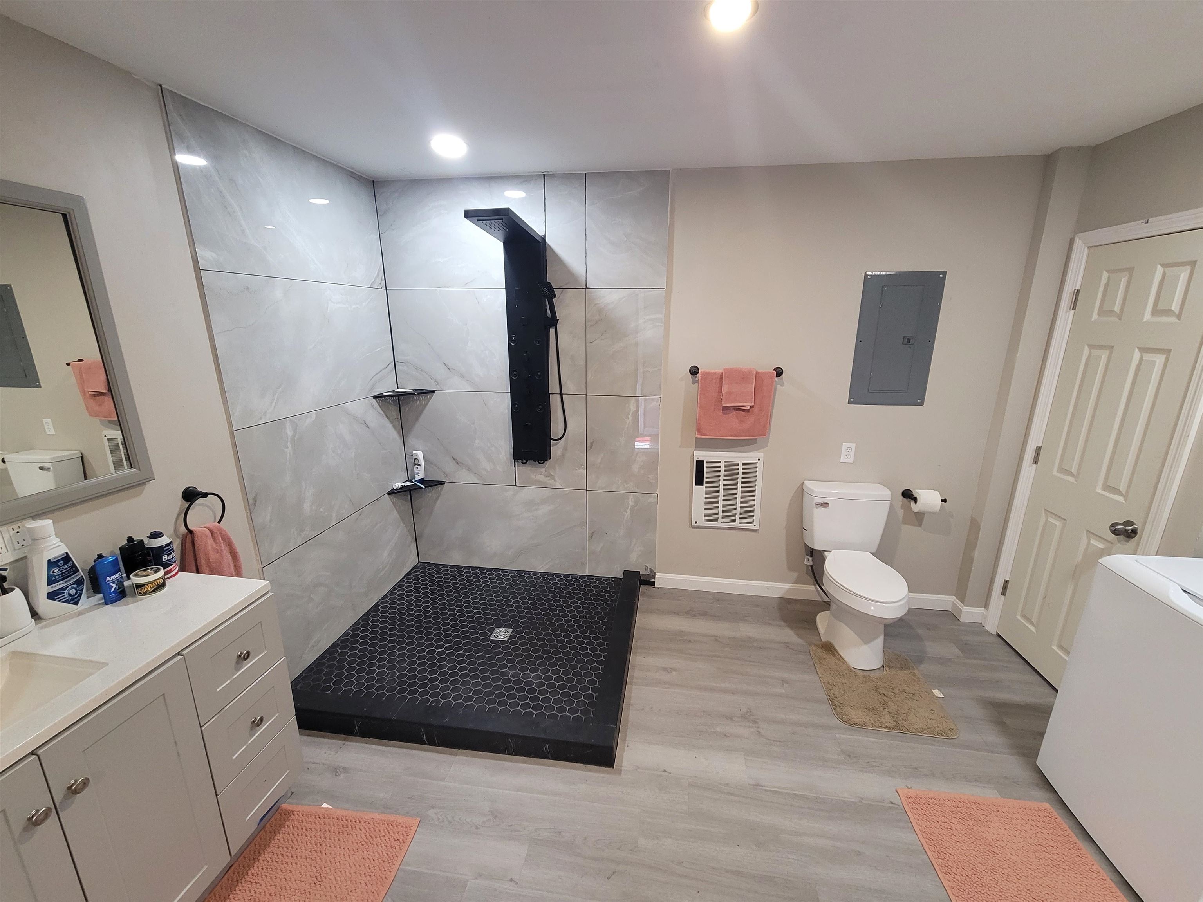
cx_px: 602
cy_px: 451
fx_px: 452
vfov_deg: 89.9
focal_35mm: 13
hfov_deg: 106.2
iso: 320
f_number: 2.2
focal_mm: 2.2
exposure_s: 1/40
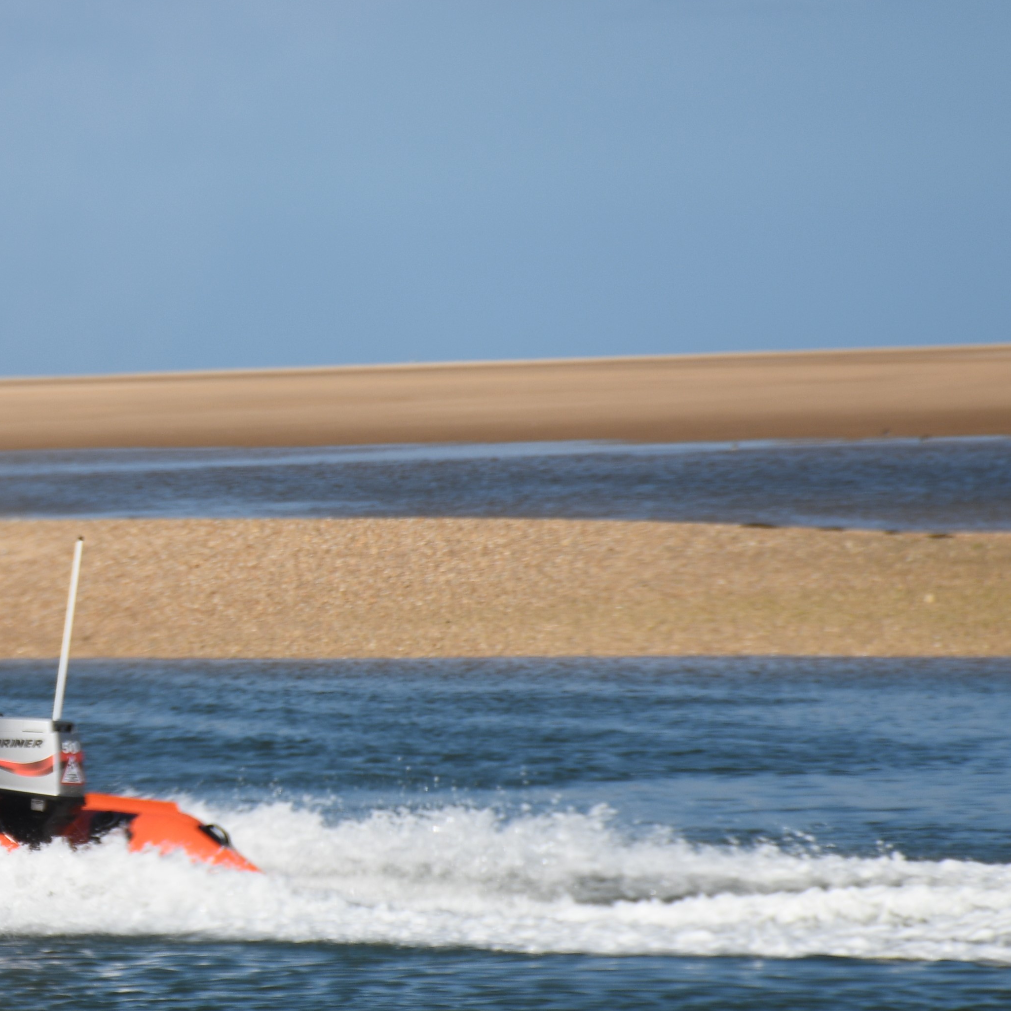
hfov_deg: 6.5
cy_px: 582
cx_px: -120
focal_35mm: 269
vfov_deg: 6.5
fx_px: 8889
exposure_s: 1/320
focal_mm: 80
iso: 100
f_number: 8
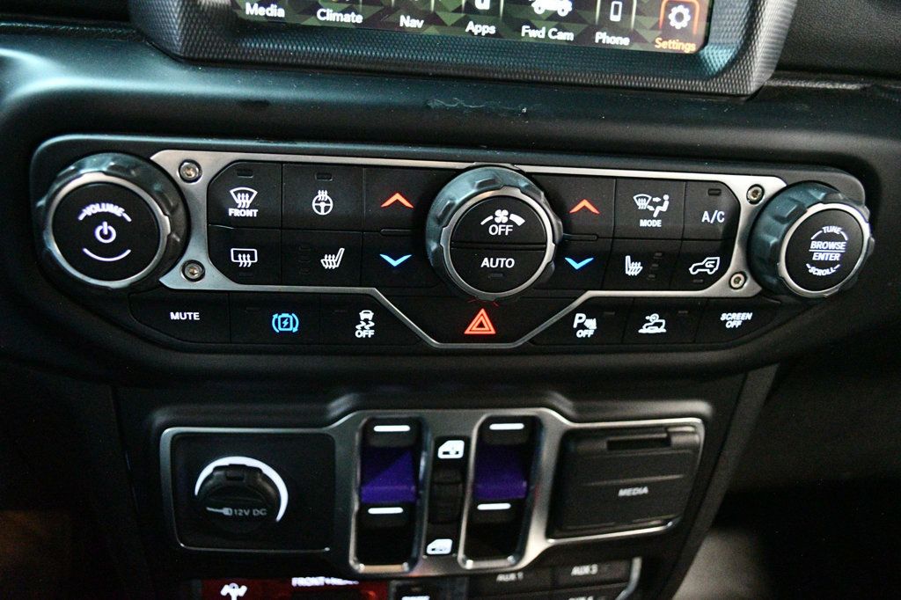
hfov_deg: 57.2
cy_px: 300
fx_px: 826
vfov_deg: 39.9
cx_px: 450
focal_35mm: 33
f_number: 3.8
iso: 12800
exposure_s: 1/20
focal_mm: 22
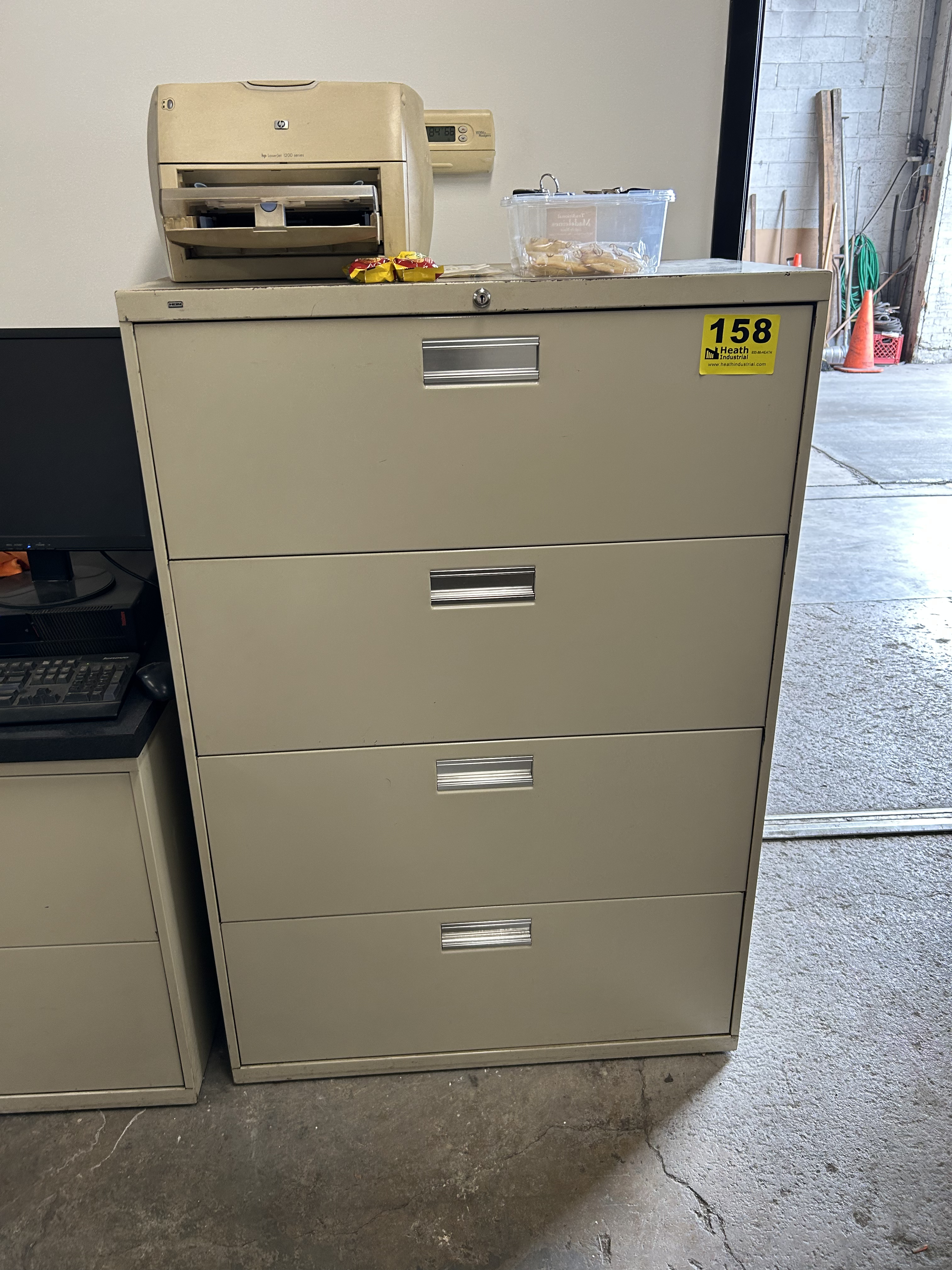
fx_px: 953
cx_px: 476
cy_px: 635
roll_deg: +1.6
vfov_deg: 67.3
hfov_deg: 53.1
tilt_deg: -22.9
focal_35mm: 26
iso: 125
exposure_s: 1/114
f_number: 1.5
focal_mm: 5.7
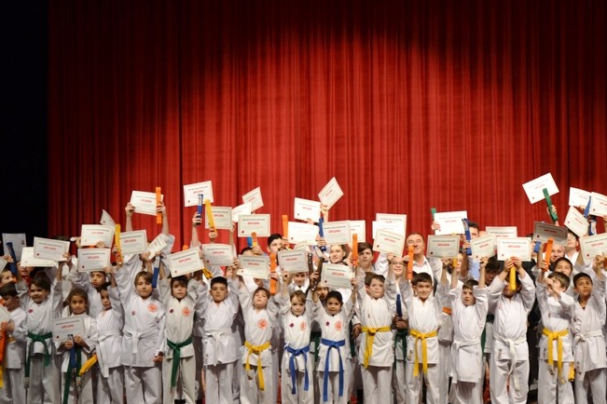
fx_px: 995
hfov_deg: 33.9
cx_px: 338
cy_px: 200
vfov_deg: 23.0
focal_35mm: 59
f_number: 4.2
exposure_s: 1/40
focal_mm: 32
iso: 400
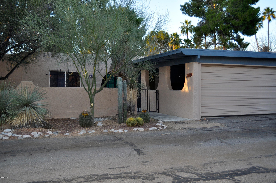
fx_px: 276
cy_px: 92
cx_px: 138
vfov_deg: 36.8
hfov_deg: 53.2
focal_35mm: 36
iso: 280
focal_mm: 24
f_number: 4
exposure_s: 1/200
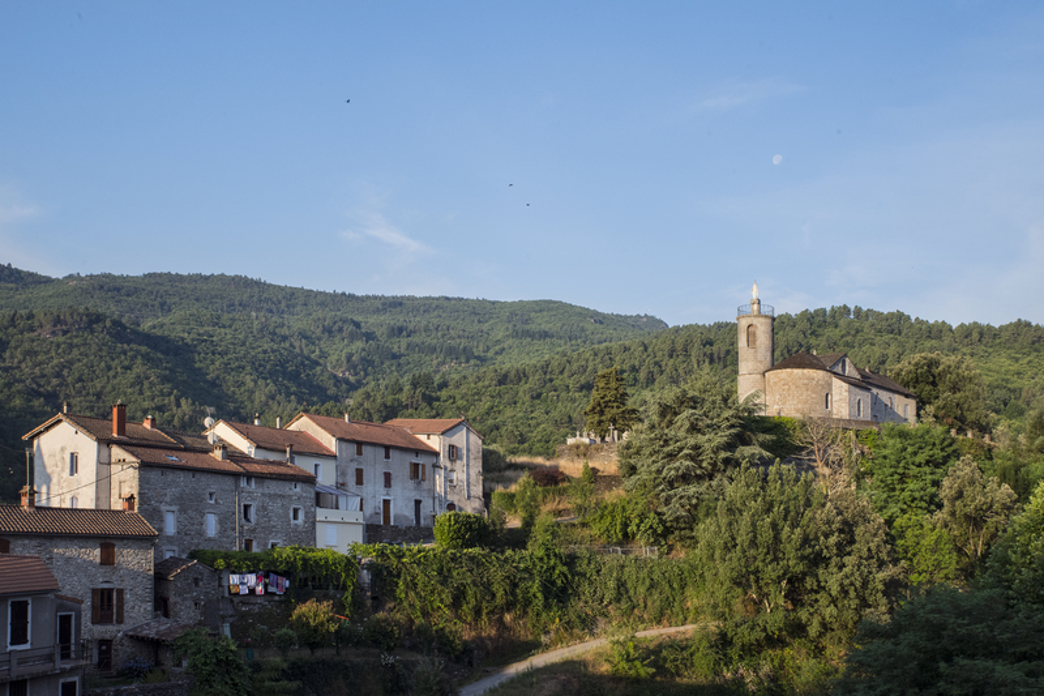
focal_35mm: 35
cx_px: 522
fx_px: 1015
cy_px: 348
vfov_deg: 37.8
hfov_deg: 54.4
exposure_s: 1/250
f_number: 14
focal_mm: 35
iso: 640
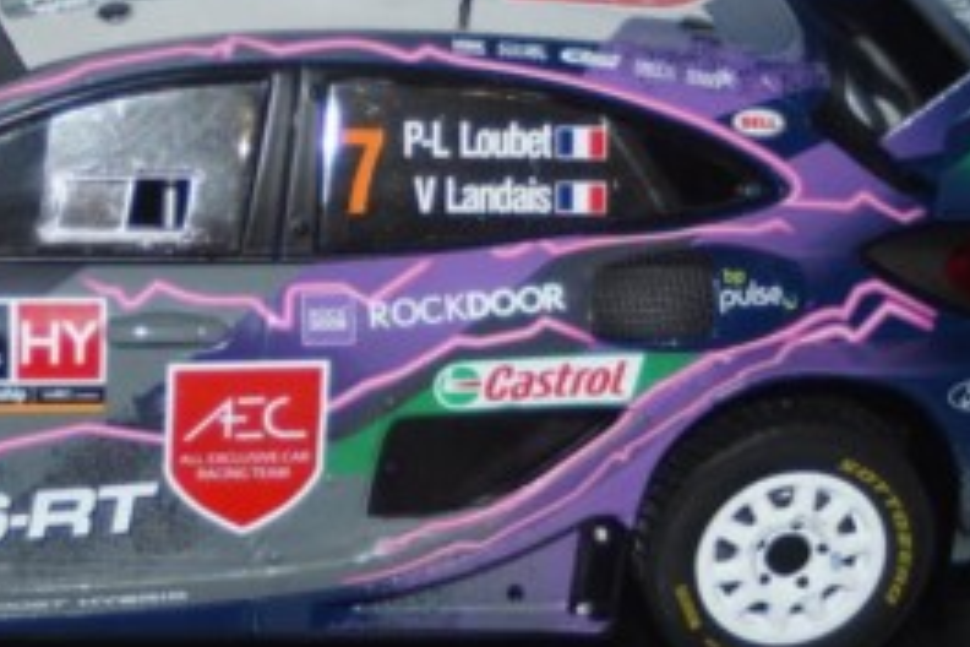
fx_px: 3210
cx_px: 110
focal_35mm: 119
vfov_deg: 11.5
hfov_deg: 17.0
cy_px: 349
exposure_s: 1/100
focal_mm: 35
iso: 100
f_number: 4
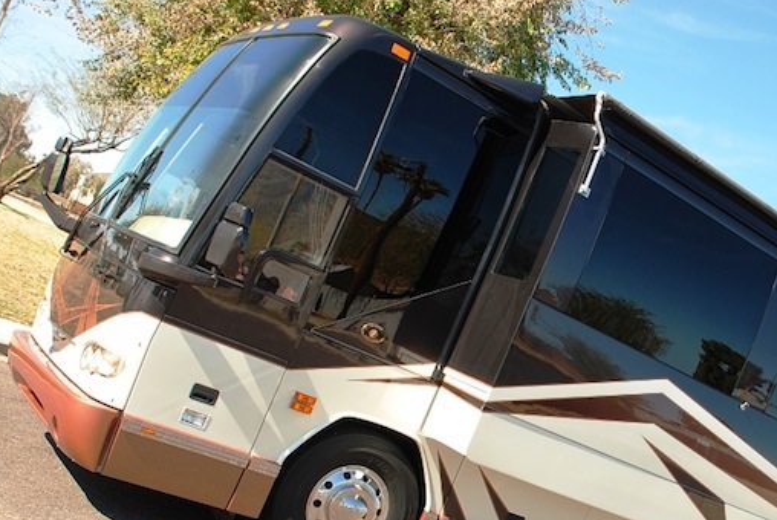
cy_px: 403
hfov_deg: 37.0
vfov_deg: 25.7
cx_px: 606
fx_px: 1124
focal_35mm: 52
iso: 100
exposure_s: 1/160
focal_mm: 22
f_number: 6.3
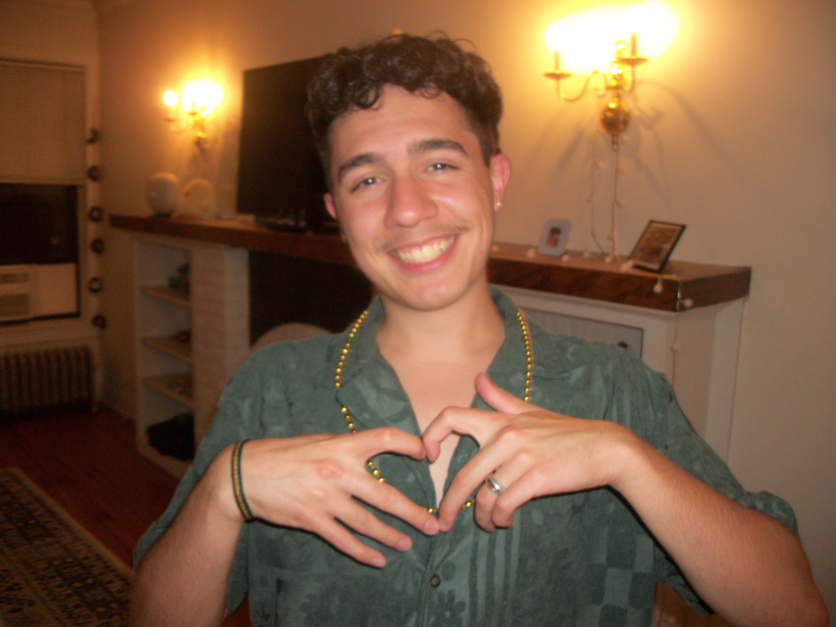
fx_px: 773
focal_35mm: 32
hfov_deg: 56.8
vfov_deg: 44.2
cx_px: 418
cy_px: 314
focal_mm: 5.7
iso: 160
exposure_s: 1/30
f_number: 2.9
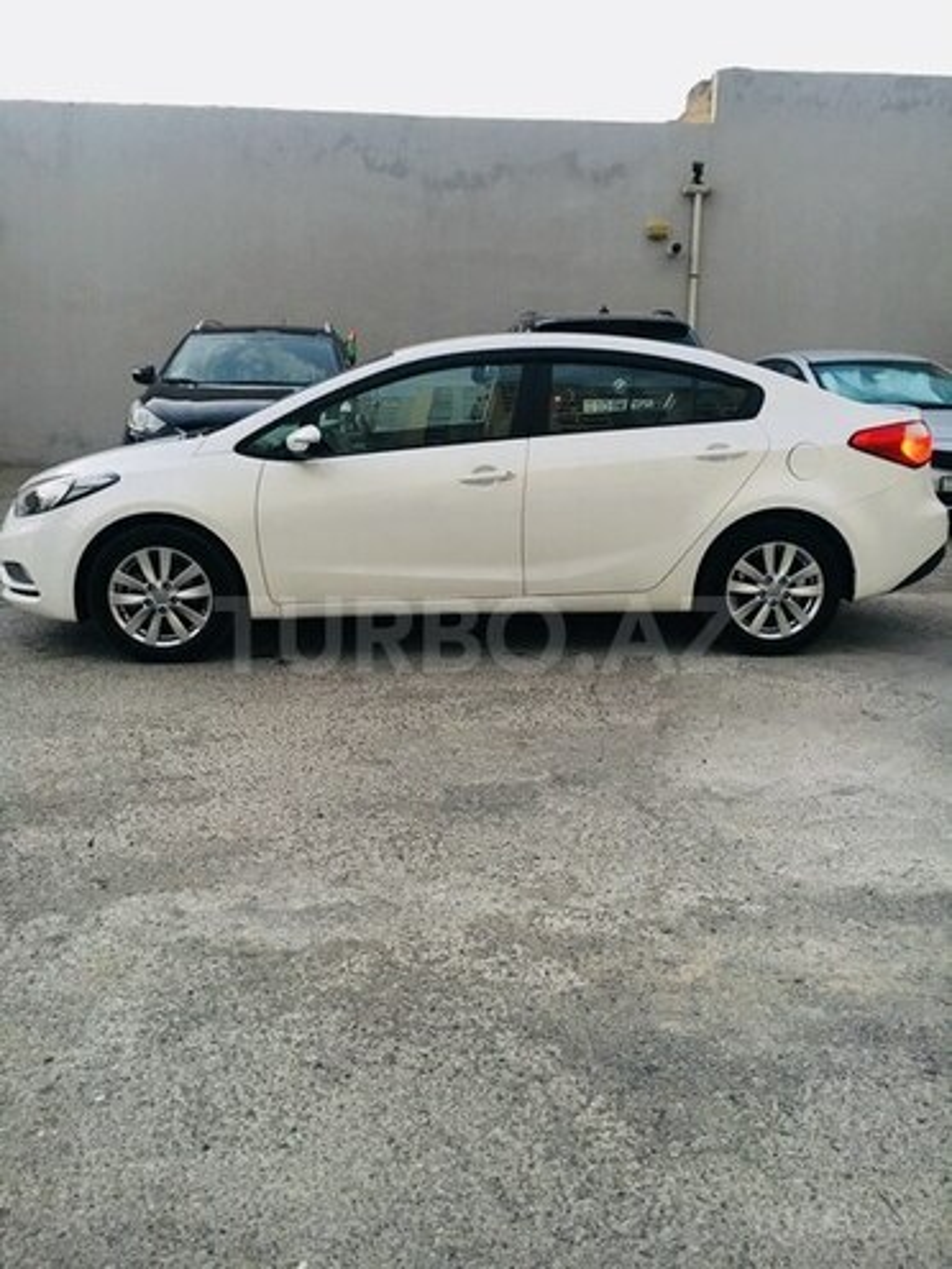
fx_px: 1063
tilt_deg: -10.9
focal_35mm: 29
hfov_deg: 48.2
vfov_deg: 61.7
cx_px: 476
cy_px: 634
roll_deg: +0.9
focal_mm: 4.15
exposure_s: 1/33
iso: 160
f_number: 2.2
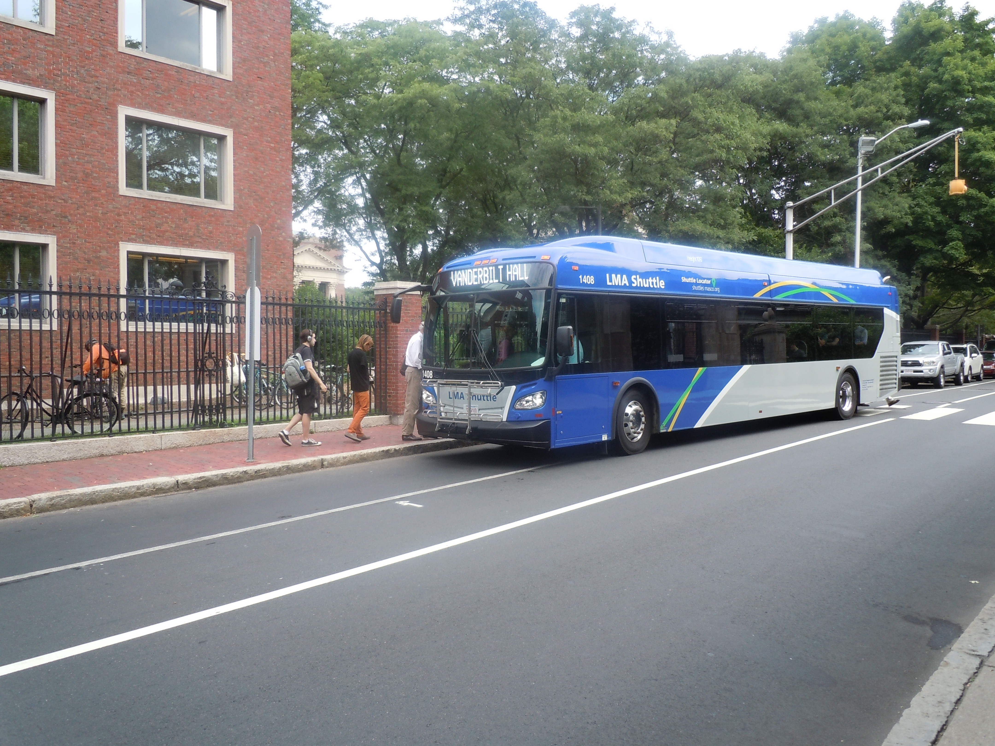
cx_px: 498
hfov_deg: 63.4
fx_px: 805
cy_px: 373
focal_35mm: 28
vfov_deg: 49.7
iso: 100
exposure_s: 1/125
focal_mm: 5
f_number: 3.7
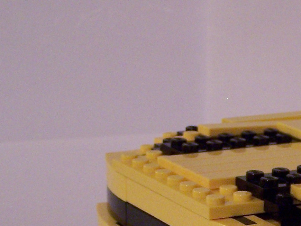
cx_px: 432
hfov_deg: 12.5
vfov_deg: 9.8
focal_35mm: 151
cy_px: 217
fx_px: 1313
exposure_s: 1/8
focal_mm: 8.5
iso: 200
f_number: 3
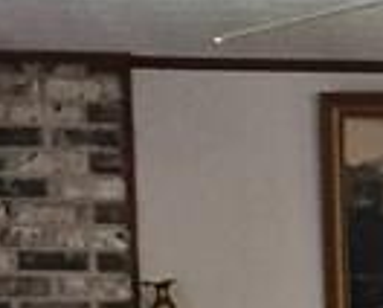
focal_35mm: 219
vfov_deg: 6.6
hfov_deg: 8.5
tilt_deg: -9.9
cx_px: 664
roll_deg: -0.3
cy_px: 828
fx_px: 2486
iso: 160
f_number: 2.2
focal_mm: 4.15
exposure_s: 1/30
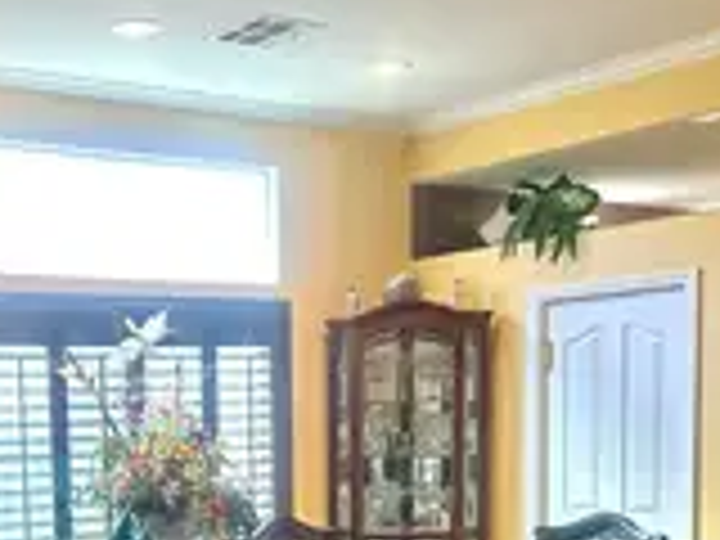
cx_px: 94
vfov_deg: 23.3
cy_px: 554
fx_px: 1248
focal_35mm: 60
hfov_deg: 31.0
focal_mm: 6.86
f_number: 1.78
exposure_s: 1/120
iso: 200
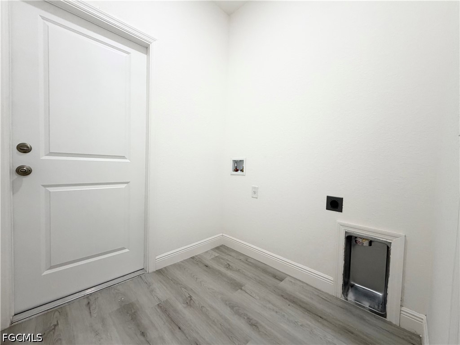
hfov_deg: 102.1
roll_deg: -1.9
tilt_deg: -2.2
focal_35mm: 14
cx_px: 230
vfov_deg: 85.7
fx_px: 186
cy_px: 172
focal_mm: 2.22
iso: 160
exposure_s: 1/120
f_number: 2.2
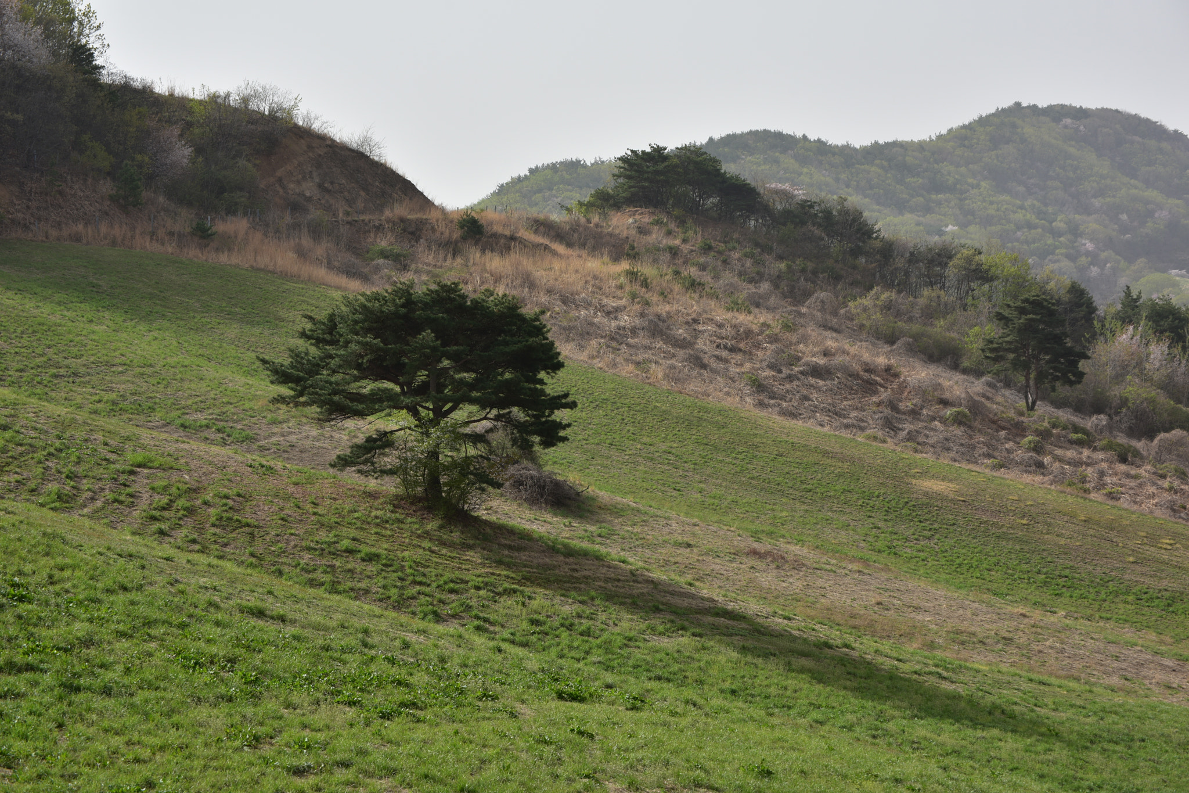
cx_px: 594
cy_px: 396
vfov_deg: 13.7
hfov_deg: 20.4
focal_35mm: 100
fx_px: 3302
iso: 80
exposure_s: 1/160
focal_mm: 100
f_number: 8
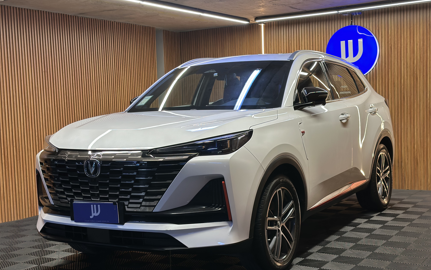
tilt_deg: -3.9
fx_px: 599
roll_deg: +2.5
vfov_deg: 25.3
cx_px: 216
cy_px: 143
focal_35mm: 51
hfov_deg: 39.6
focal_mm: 6.86
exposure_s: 1/50
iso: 100
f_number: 1.78
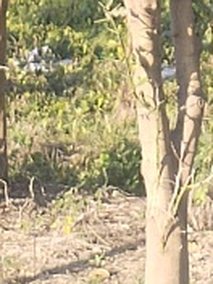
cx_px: 266
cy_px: -441
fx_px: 2092
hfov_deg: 5.8
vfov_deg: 7.2
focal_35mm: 255
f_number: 1.8
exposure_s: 1/292
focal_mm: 4.75
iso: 100
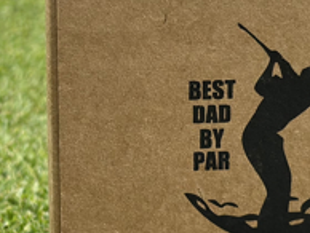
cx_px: 160
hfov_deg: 11.4
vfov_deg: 8.6
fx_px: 1551
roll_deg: +1.5
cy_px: 108
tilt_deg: -16.6
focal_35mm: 173
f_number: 1.78
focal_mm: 6.86
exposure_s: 1/1453
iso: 80
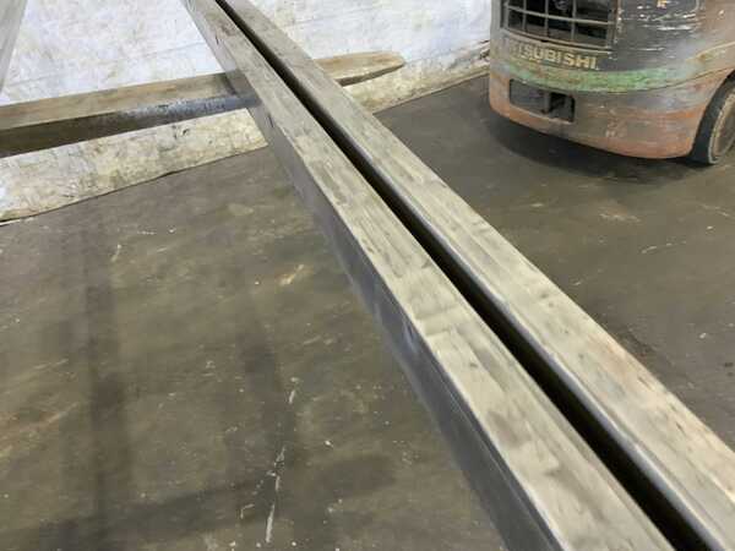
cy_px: 276
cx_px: 368
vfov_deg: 48.2
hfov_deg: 61.7
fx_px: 616
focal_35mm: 29
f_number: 1.8
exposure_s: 1/60
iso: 200
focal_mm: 3
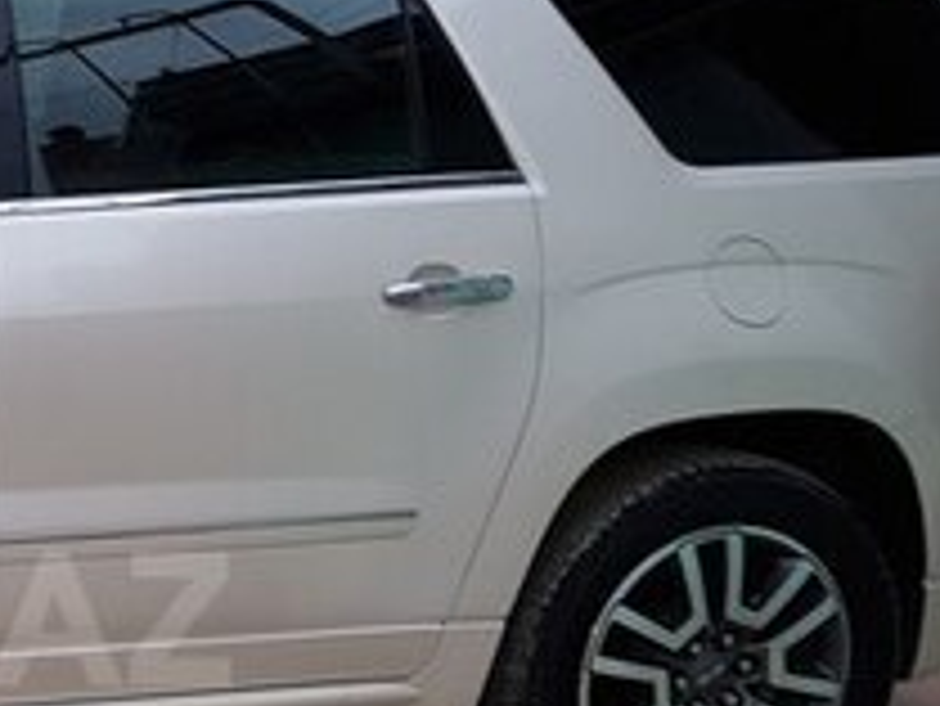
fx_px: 2228
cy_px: 618
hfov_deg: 21.8
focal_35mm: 82
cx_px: -229
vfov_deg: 17.8
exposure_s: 1/30
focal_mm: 4.2
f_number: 1.7
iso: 100
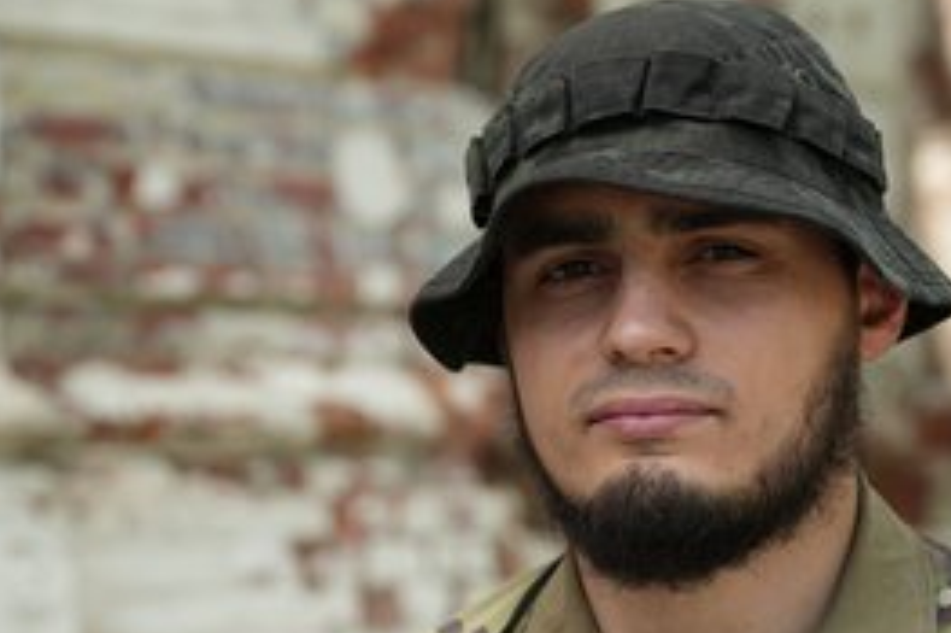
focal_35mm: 70
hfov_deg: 28.9
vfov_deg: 19.4
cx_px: 477
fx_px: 1848
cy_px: 342
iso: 160
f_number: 2.8
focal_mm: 46
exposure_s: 1/800
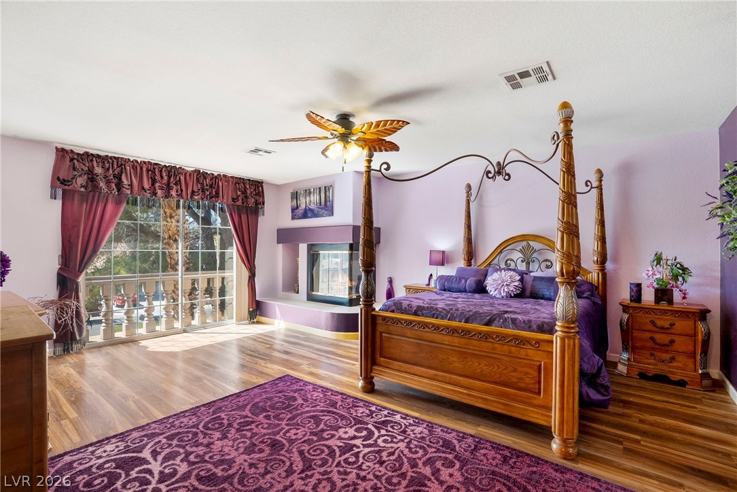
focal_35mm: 16
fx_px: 328
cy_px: 246
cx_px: 368
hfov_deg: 96.7
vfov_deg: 73.8
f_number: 9
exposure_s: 1/2
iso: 800
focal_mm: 16
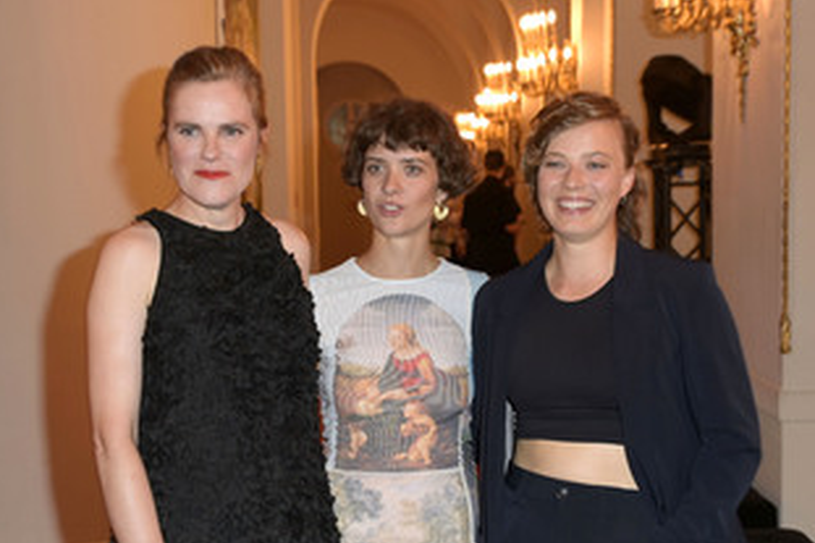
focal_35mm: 58
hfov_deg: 34.5
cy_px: 391
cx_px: 387
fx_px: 1312
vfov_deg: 23.2
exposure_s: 1/60
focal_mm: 40
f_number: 5
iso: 800
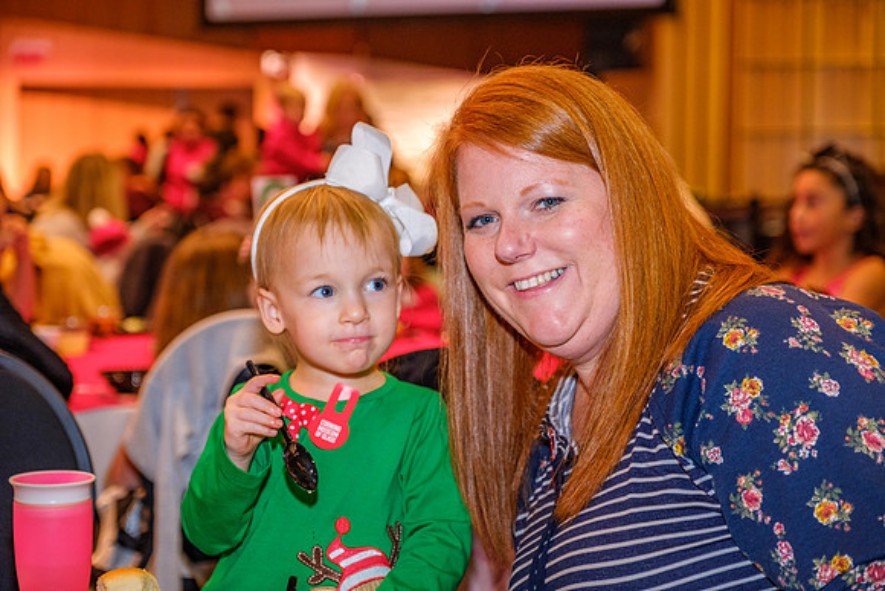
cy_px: 296
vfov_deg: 17.7
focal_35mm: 77
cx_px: 442
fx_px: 1893
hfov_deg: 26.3
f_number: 2.8
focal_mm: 51.6
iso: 1600
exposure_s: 1/125
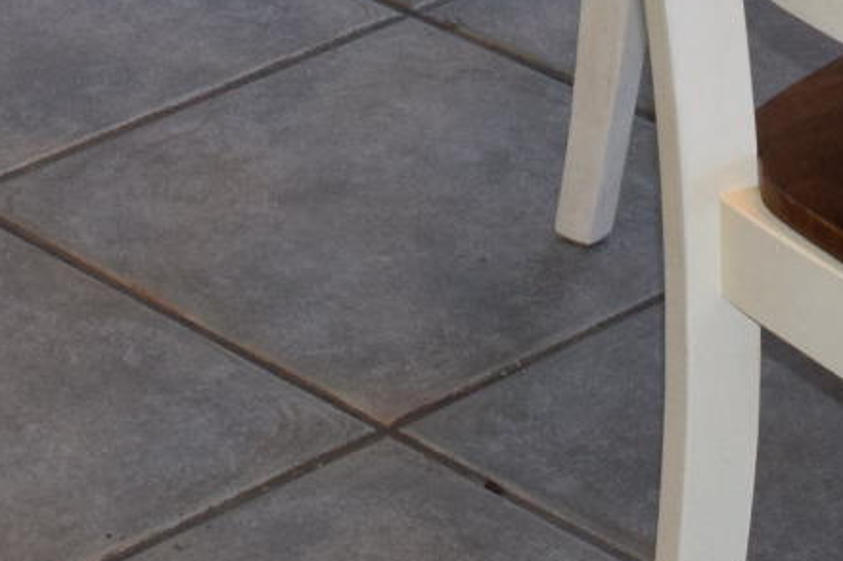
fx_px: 4307
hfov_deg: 11.2
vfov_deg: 6.6
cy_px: -1233
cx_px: 201
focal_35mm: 184
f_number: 5.6
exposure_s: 1/125
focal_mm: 18
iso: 800
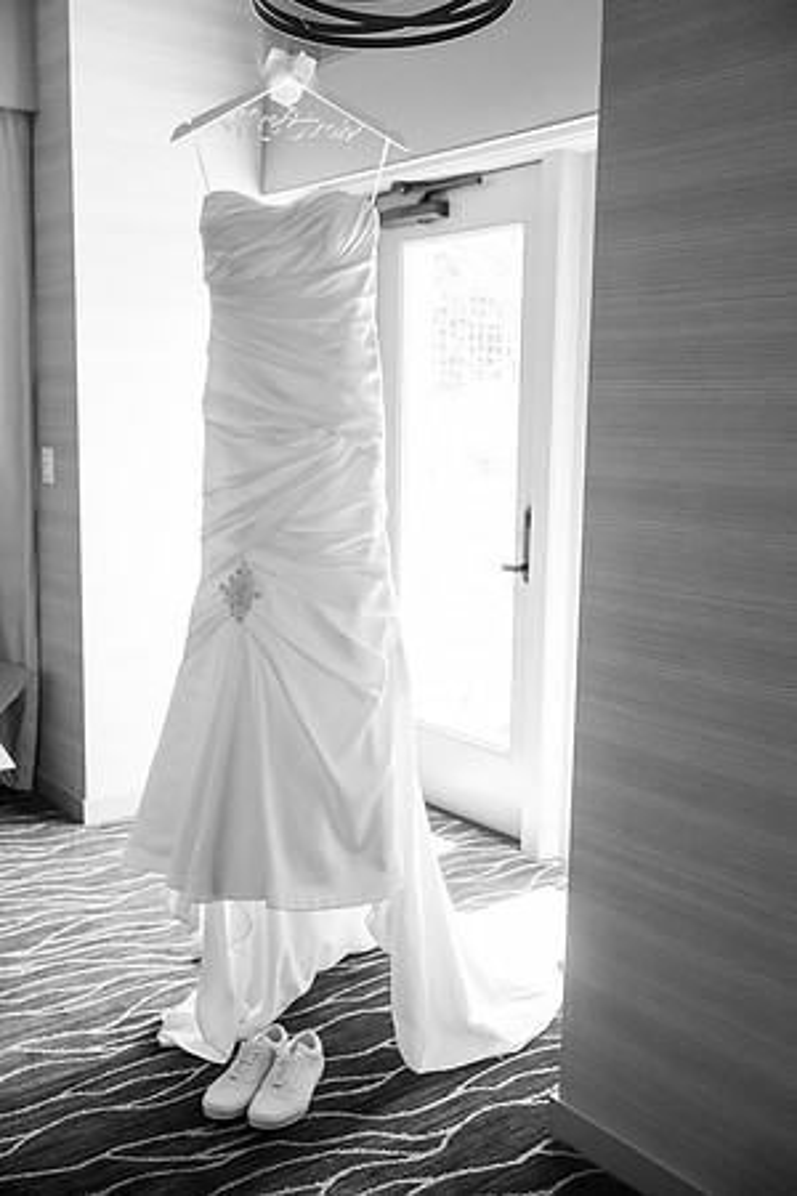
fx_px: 1162
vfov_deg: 54.4
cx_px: 398
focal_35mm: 35
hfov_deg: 37.9
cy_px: 598
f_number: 4
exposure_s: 1/320
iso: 5000
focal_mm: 35
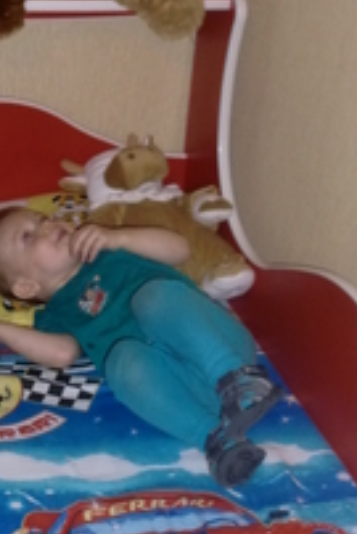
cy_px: 272
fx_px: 1203
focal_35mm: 81
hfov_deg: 16.5
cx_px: 0
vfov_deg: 25.0
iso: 200
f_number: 3.1
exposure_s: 1/40
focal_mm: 6.3
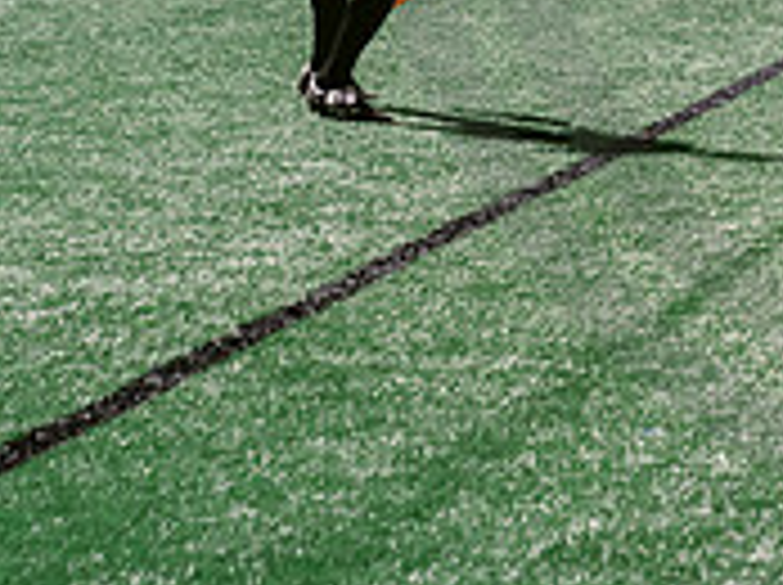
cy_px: -232
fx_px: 5082
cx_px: 1156
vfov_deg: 6.5
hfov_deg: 8.6
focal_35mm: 225
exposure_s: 1/125
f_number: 3.5
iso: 2500
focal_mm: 70
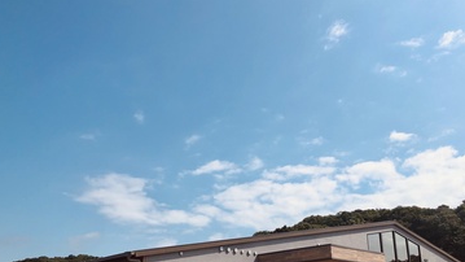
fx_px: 419
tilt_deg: +19.9
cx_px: 255
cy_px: 166
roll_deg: +0.8
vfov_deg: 34.5
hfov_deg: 57.9
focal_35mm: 34
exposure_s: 1/3690
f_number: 1.8
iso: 20
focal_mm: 3.99
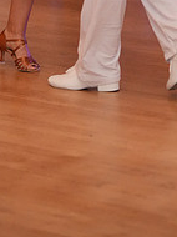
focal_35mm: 247
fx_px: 1688
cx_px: 59
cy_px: -106
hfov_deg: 6.0
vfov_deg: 7.9
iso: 5000
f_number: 2
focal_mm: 84
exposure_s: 1/250
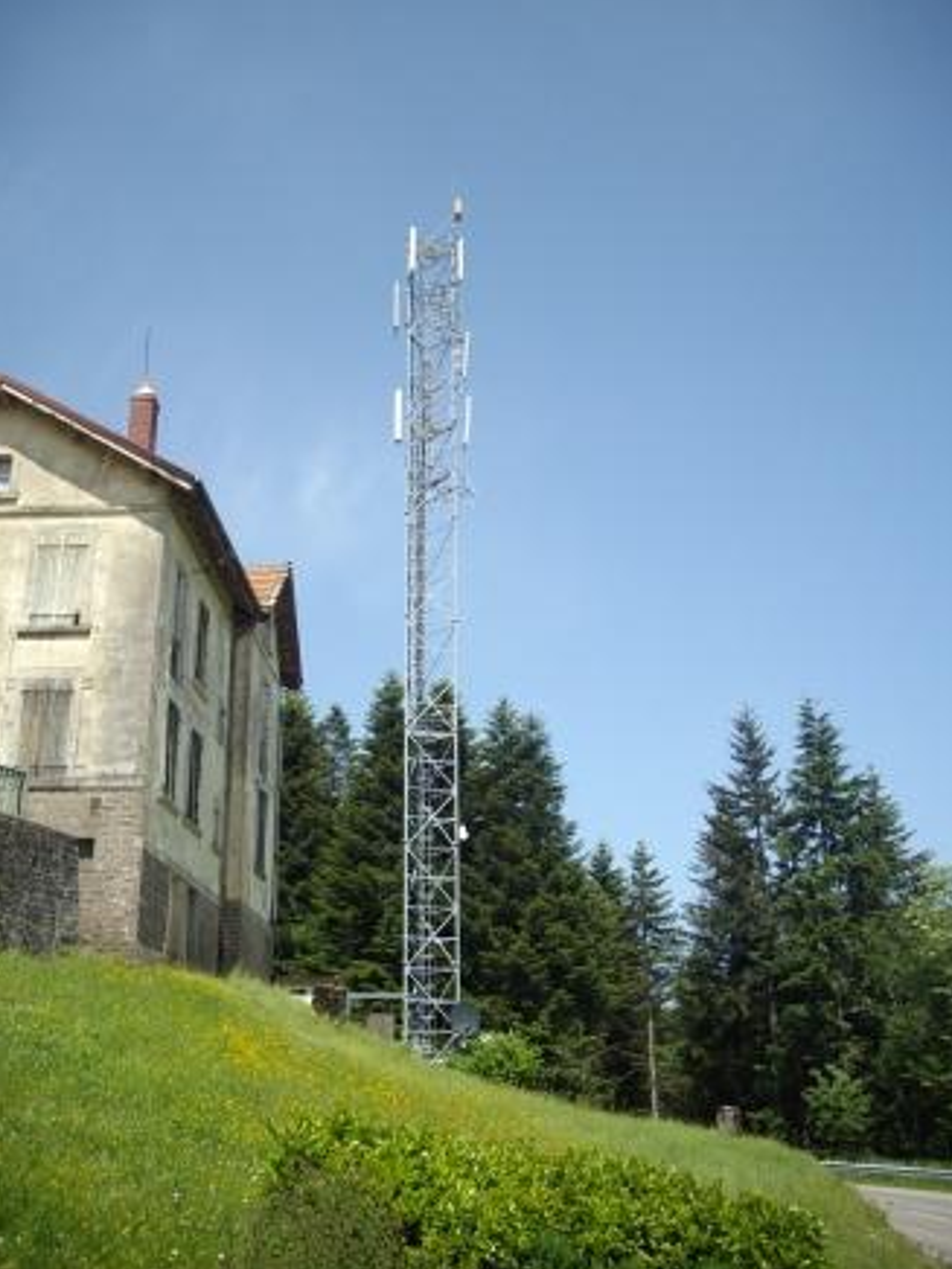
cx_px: 475
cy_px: 629
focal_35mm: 38
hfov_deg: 37.7
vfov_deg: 49.0
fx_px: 1393
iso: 80
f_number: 5.6
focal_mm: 6.2
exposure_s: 1/200
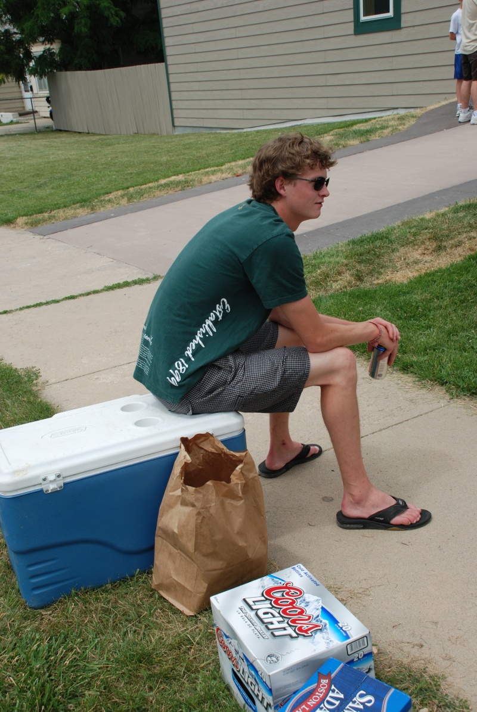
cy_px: 356
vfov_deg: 46.3
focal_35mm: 42
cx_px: 238
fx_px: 832
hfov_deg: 32.0
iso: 100
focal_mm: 28
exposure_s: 1/200
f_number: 7.1
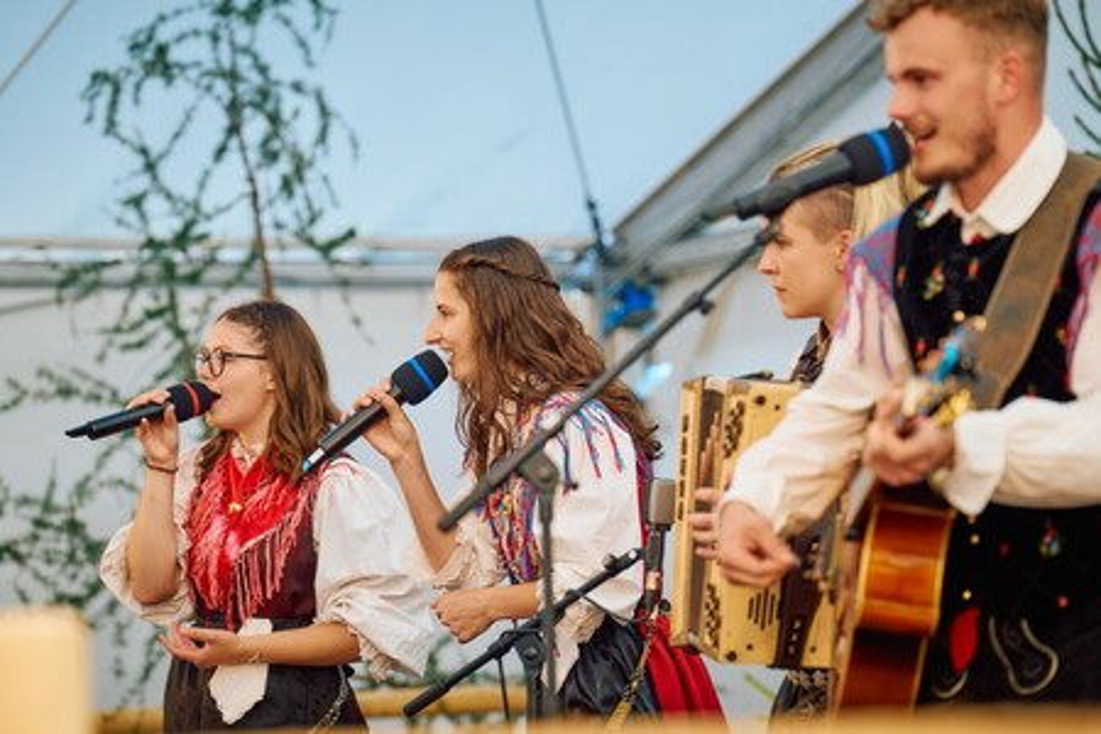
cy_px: 367
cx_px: 550
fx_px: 4893
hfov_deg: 12.8
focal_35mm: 160
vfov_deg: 8.6
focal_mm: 160
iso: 320
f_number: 4
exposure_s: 1/160
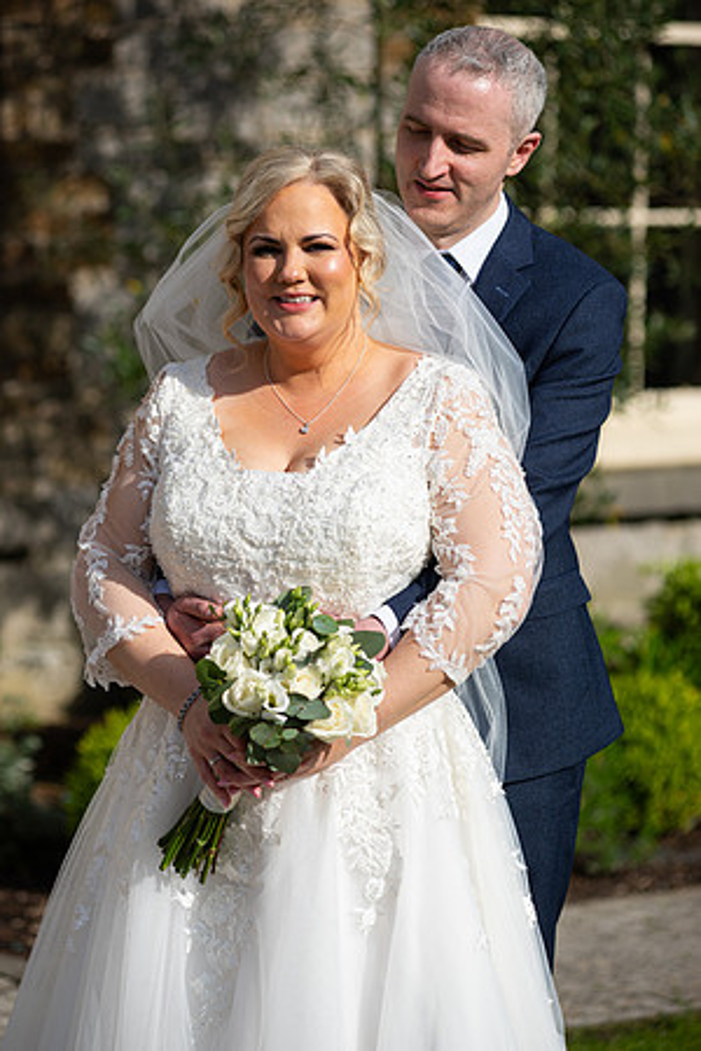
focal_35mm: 145
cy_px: 526
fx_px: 4235
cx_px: 350
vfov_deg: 14.2
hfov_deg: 9.5
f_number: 3.5
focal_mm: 145
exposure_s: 1/640
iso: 80
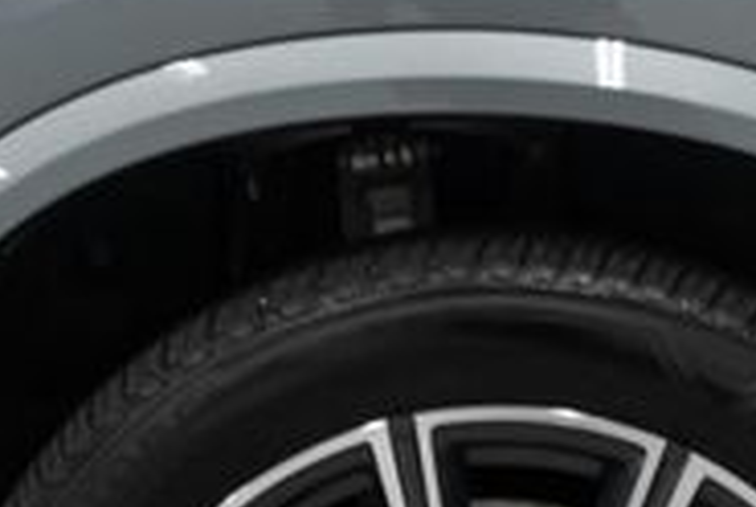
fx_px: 3050
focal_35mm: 145
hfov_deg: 14.1
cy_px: 681
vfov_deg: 9.3
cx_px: 515
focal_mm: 28
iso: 250
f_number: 3.2
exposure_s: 1/40
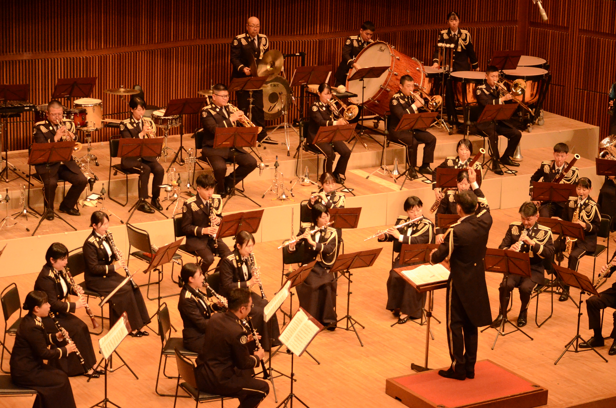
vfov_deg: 14.0
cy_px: 204
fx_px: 1665
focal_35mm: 98
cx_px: 308
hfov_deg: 21.0
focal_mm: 65
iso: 5000
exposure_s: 1/250
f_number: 4.5
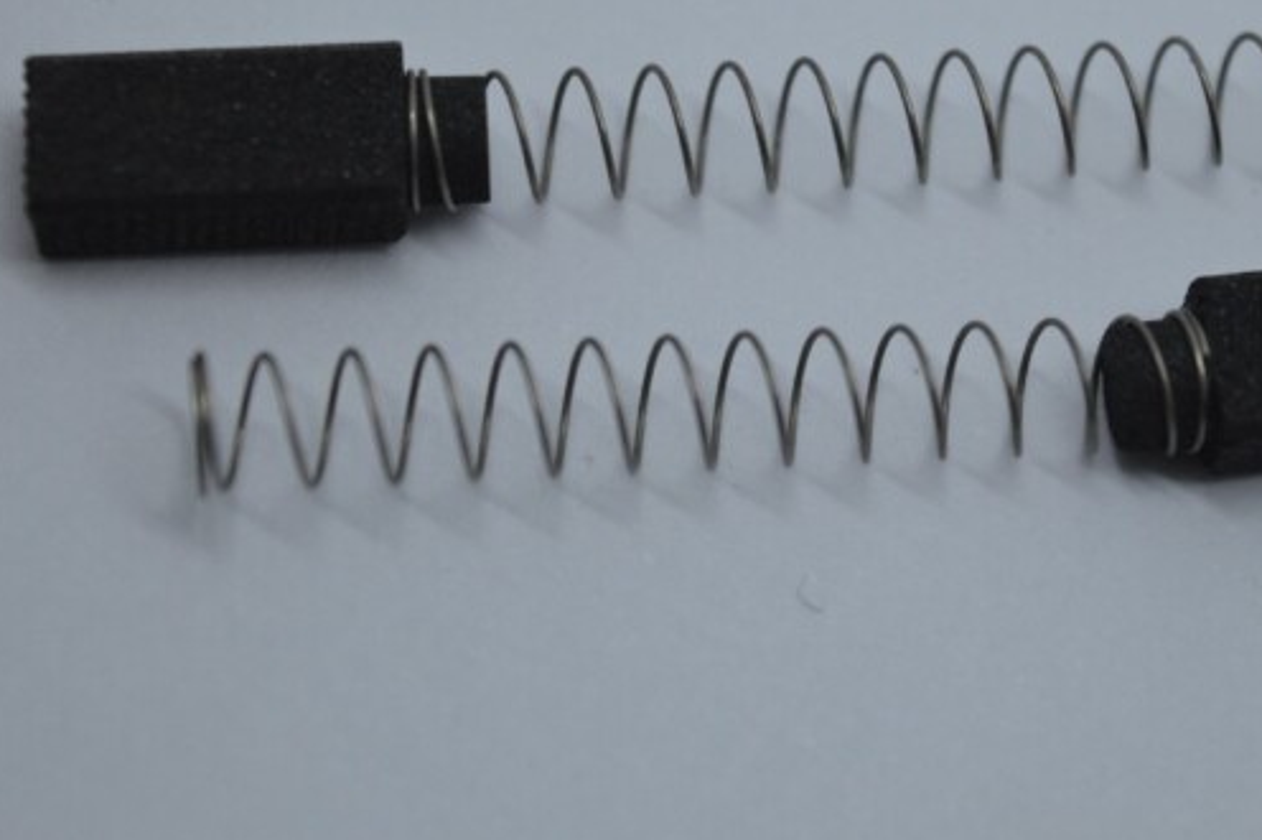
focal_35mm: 120
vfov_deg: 11.4
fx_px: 4194
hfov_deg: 17.1
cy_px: 258
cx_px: 776
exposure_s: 1/125
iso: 320
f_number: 5.6
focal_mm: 55
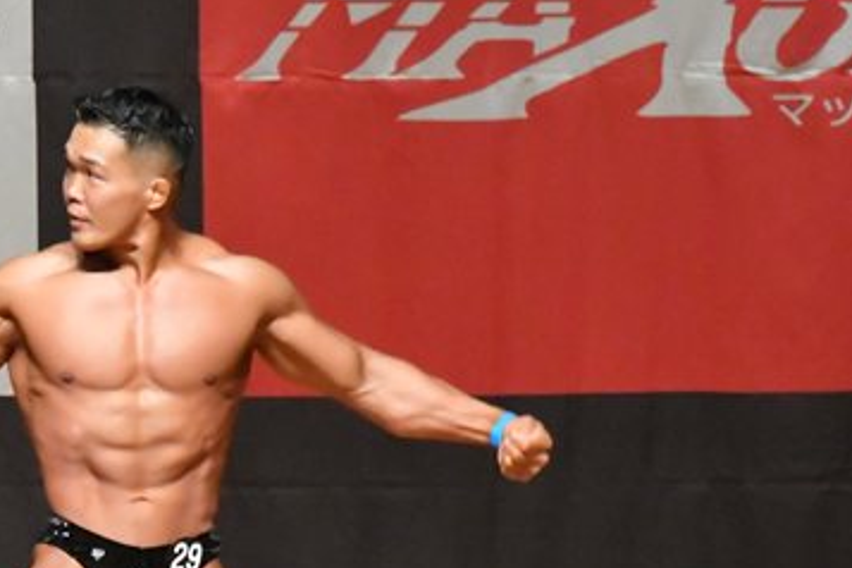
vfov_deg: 2.3
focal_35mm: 586
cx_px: 113
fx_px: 13868
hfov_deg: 3.5
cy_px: 568
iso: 16000
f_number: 5.6
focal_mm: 180
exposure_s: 1/400
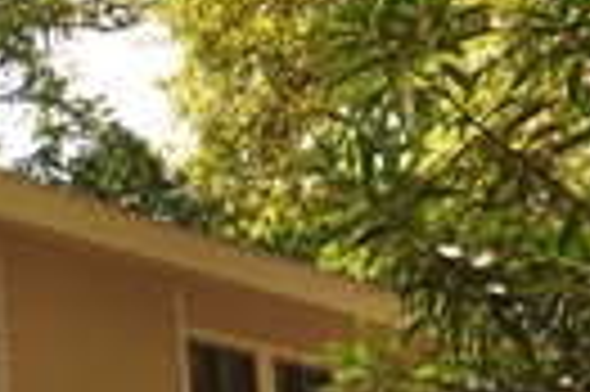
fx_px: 1440
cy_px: 602
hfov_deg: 18.5
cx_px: -450
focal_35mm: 88
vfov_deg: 14.4
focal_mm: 12
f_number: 6.3
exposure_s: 1/250
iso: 200
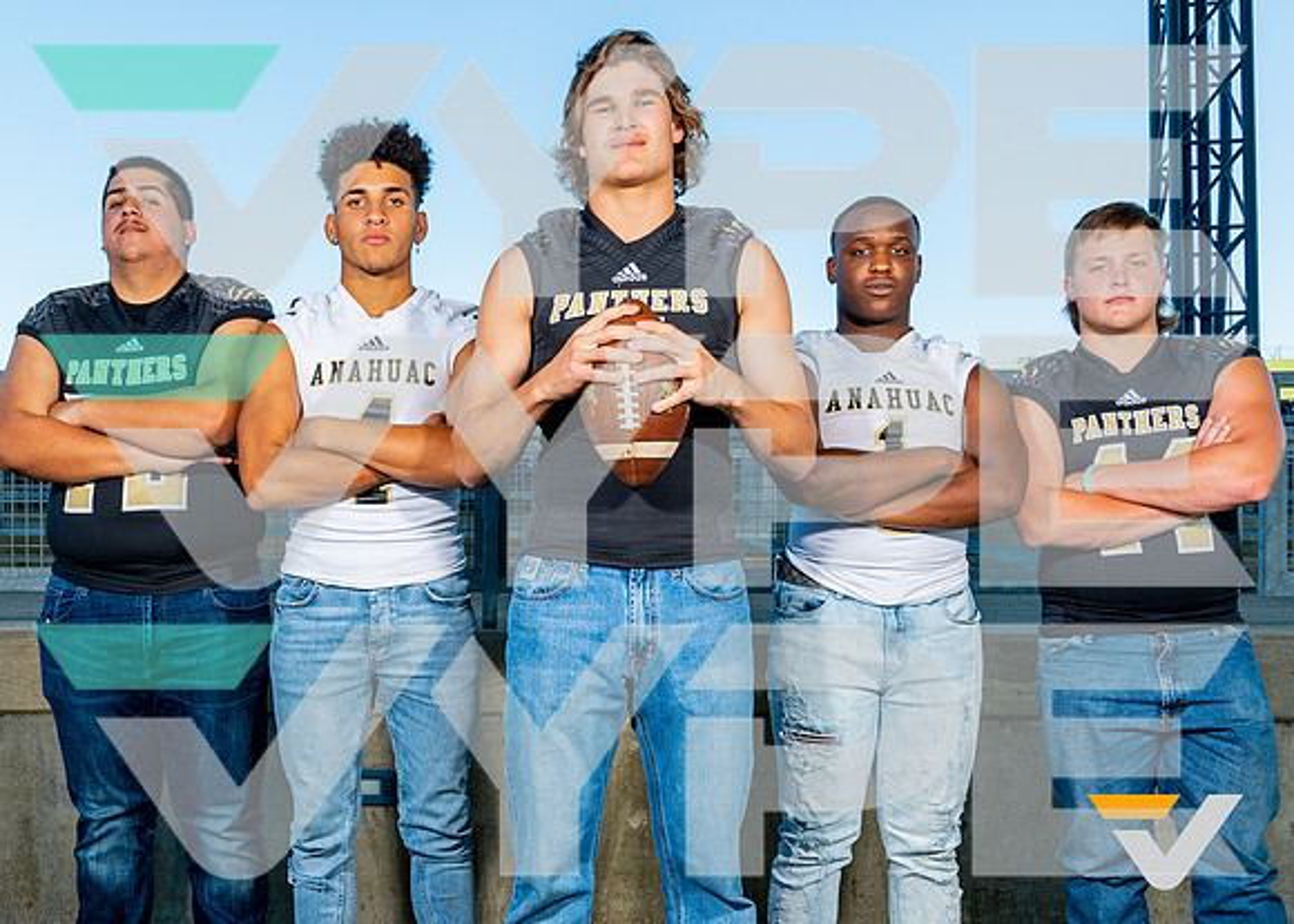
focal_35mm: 38
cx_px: 490
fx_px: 1386
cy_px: 602
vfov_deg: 36.6
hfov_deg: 49.6
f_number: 8
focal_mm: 24
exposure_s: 1/125
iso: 100
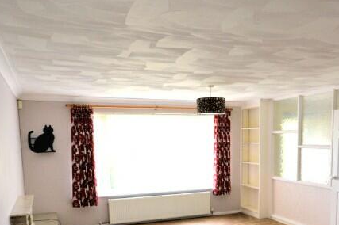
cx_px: 206
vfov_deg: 35.2
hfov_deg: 52.7
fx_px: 339
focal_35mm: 36
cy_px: 190
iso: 400
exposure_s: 1/25
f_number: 8
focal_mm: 10
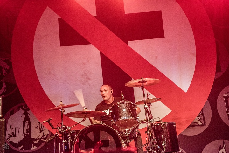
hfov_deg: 28.8
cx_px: 114
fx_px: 446
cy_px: 76
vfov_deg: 19.5
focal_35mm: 70
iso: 800
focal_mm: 70
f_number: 2.8
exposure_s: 1/100
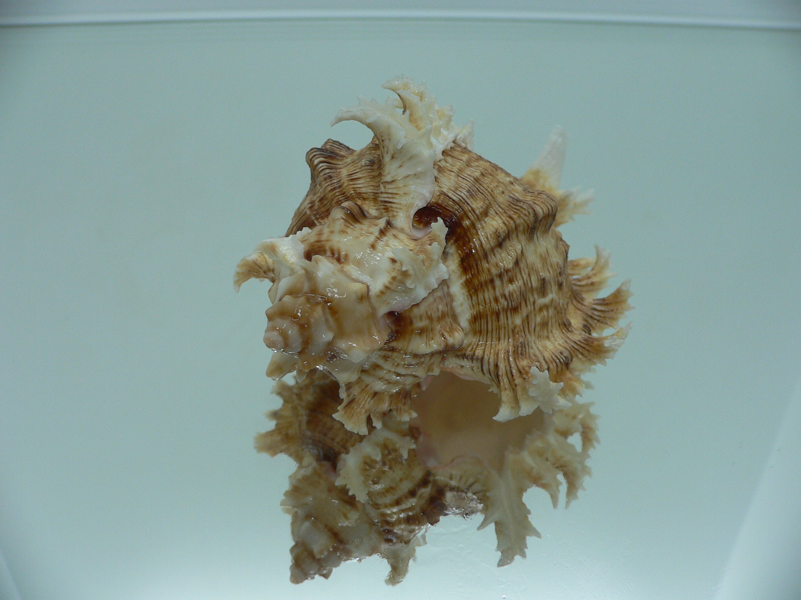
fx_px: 810
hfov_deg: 52.6
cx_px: 400
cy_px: 300
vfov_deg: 40.7
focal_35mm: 35
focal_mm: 4.6
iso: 80
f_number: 2.8
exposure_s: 1/60
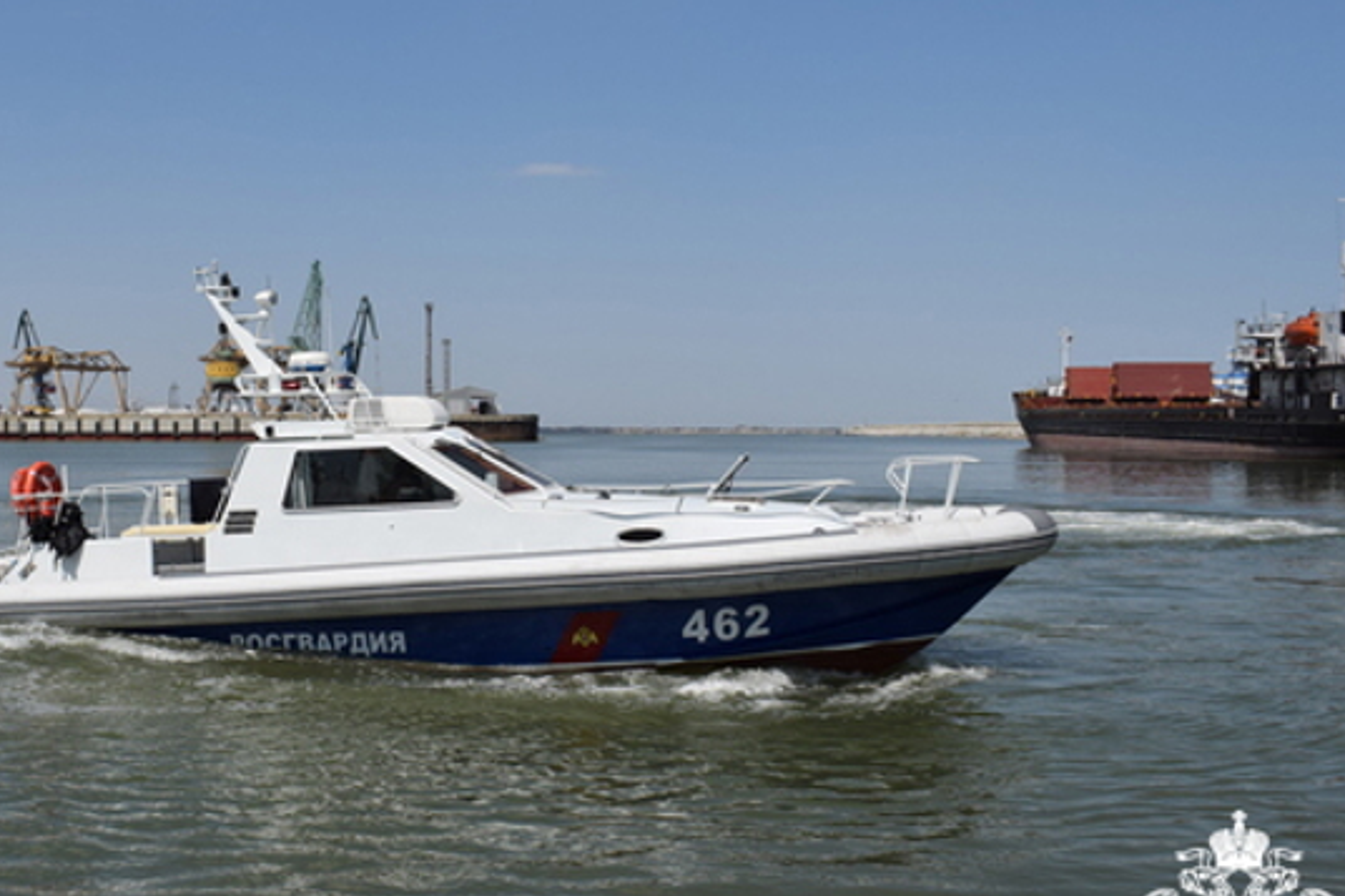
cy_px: 487
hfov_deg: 45.8
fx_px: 1569
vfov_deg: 31.9
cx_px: 469
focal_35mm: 42
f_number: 8
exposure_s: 1/2000
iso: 400
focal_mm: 20
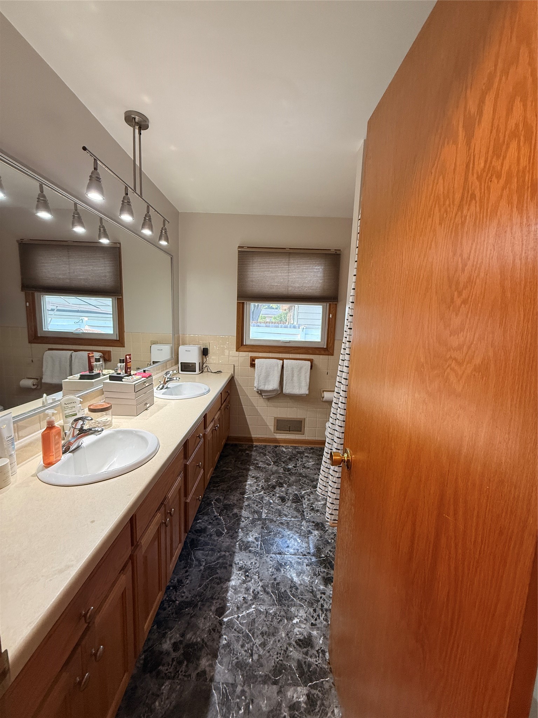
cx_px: 269
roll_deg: -1.7
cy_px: 359
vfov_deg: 102.1
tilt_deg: -7.0
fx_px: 290
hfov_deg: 85.7
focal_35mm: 14
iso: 320
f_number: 2.2
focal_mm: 2.22
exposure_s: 1/120
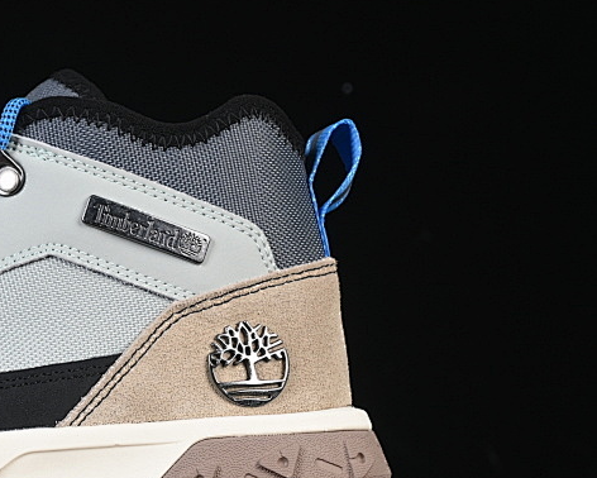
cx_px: -82
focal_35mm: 161
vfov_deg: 9.6
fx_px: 2846
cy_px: 285
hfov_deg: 11.8
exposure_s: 1/80
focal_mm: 50
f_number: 7.1
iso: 160
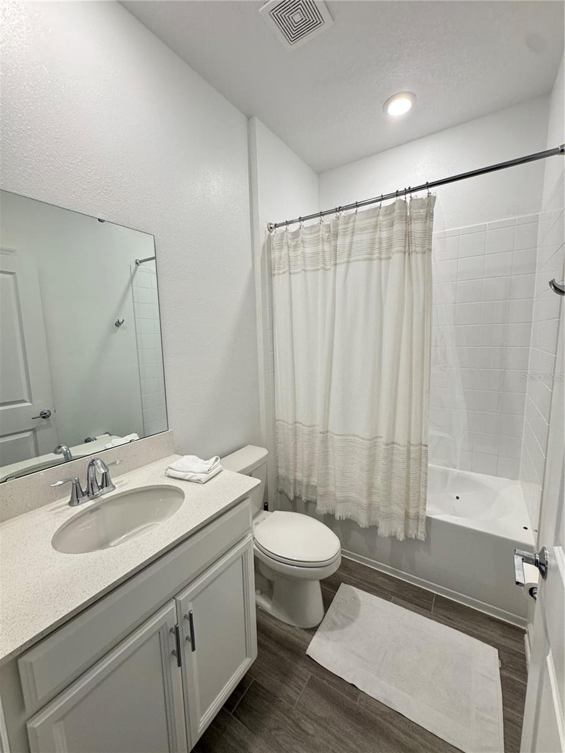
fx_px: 305
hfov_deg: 85.7
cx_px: 282
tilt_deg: -8.2
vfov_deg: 102.1
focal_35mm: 14
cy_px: 376
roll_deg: +2.0
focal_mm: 2.22
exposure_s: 1/120
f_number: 2.2
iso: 250
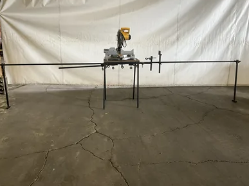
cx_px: 125
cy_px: 92
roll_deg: -0.7
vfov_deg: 46.8
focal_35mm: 30
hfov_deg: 60.0
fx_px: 216
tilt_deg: -14.2
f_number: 1.8
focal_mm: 3
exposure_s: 1/60
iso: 80
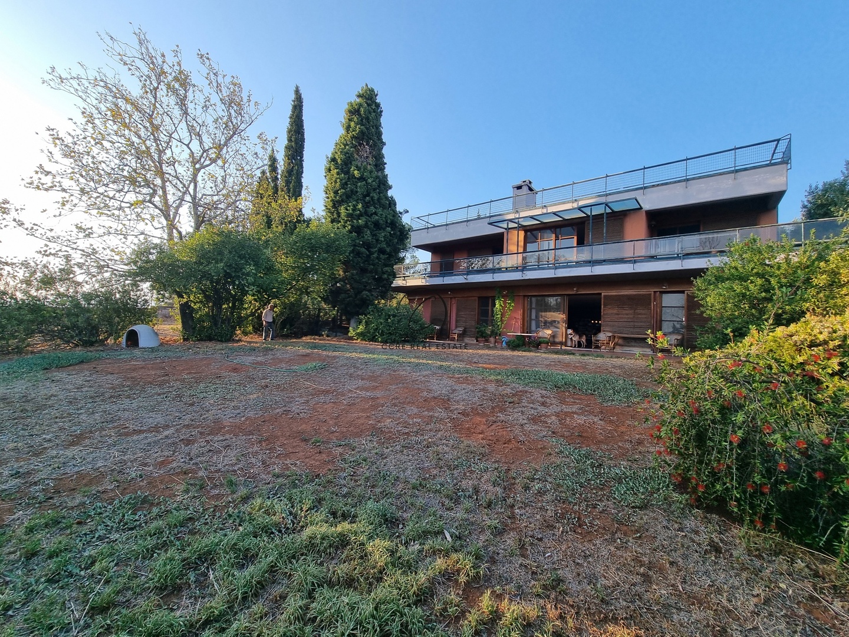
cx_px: 424
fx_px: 319
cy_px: 318
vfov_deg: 89.9
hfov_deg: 106.2
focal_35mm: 13
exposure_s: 1/600
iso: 50
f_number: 2.2
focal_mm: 2.2
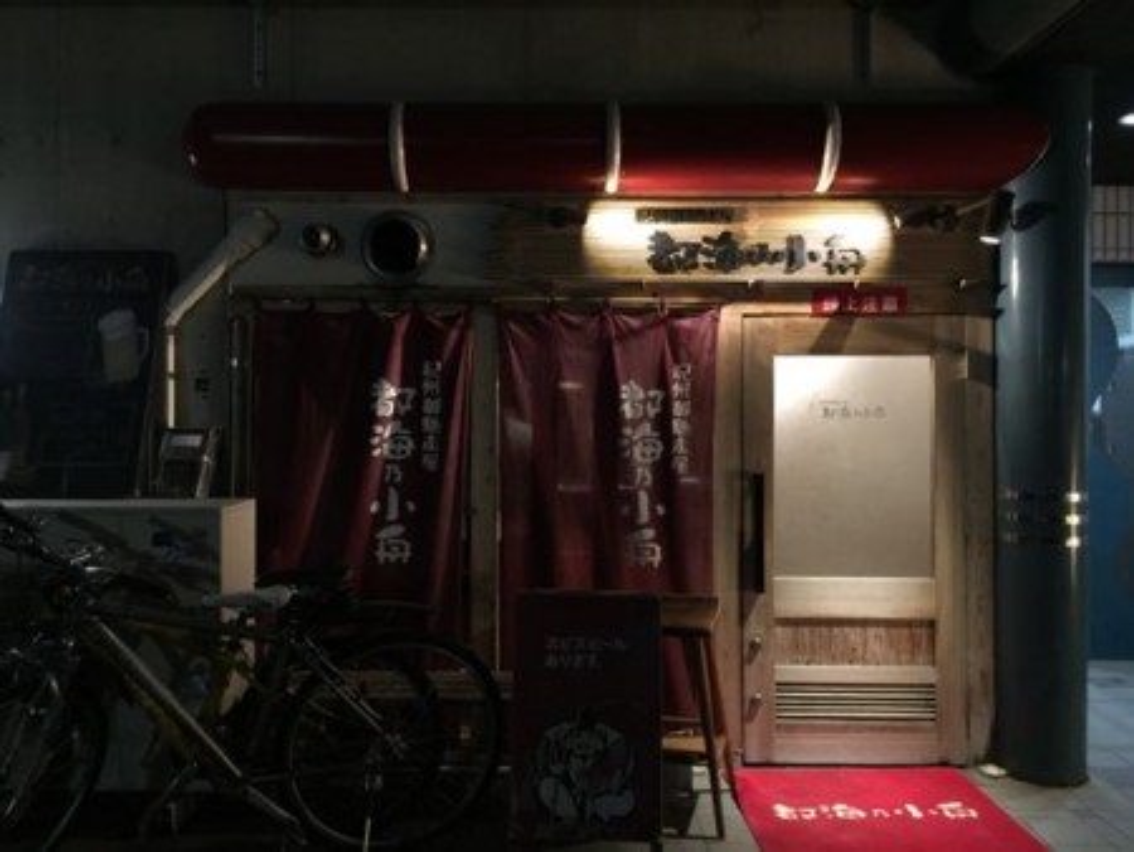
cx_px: 567
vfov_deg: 48.3
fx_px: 951
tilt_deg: +1.1
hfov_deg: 61.6
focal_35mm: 29
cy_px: 426
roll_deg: -1.3
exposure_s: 1/4
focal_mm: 4.15
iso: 80
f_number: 2.2
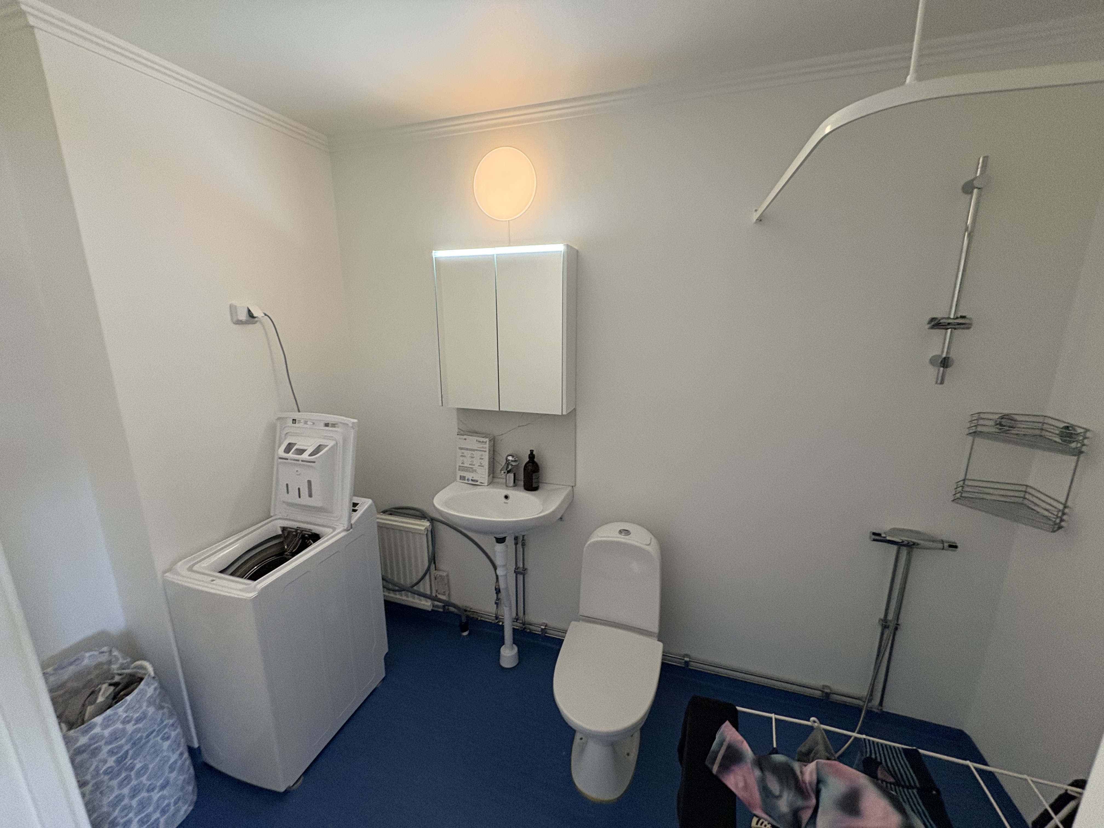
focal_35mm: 14
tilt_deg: -13.3
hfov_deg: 102.1
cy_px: 414
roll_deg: +0.0
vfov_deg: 85.7
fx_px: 446
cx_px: 552
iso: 320
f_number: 2.2
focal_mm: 2.22
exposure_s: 1/50
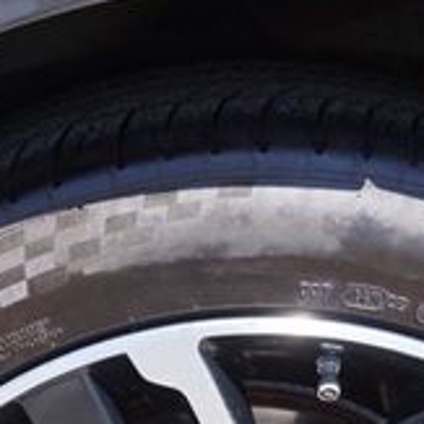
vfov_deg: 20.1
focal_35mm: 80
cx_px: 127
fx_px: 1109
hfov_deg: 21.5
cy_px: 528
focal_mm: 16
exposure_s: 1/100
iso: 100
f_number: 7.1
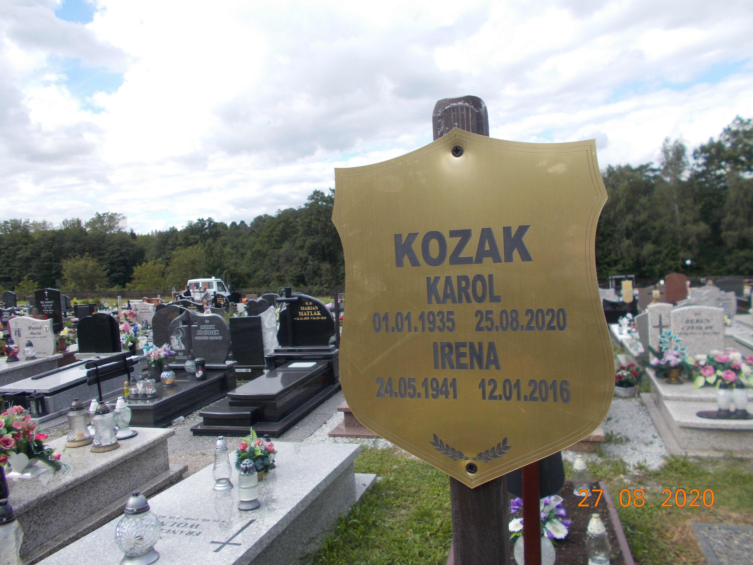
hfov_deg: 67.3
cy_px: 282
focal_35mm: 26
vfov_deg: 53.1
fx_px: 566
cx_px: 376
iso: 80
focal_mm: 4.6
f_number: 8
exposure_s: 1/80
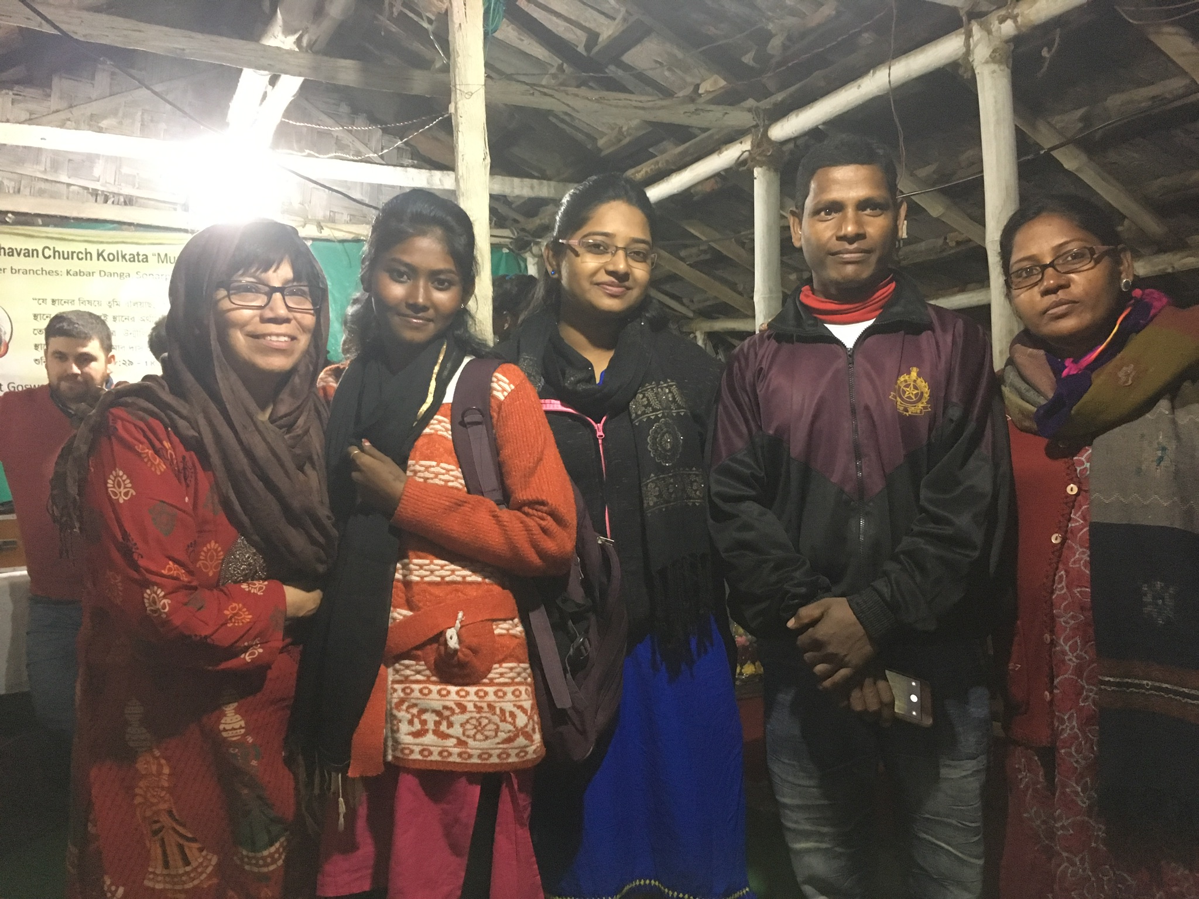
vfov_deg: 48.2
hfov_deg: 61.7
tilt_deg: -1.6
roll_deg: +2.3
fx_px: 1004
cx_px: 600
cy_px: 450
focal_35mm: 29
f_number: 2.2
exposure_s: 1/17
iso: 320
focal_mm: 4.15
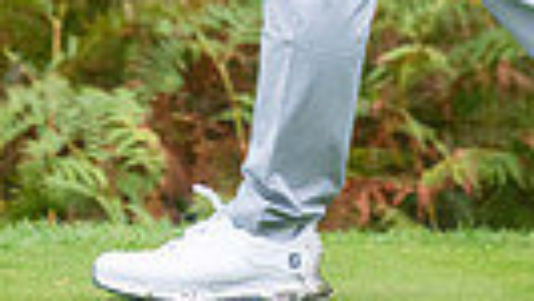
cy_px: -431
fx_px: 19439
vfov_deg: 0.9
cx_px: 261
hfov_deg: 1.6
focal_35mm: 1372
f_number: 4
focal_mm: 300
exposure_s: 1/800
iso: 1250
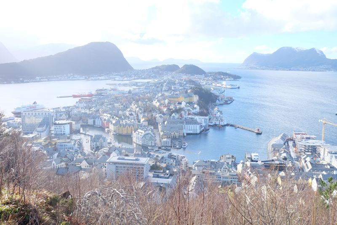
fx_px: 374
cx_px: 168
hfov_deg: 48.5
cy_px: 112
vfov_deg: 33.4
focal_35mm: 40
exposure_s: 1/170
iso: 400
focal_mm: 26.9
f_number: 8
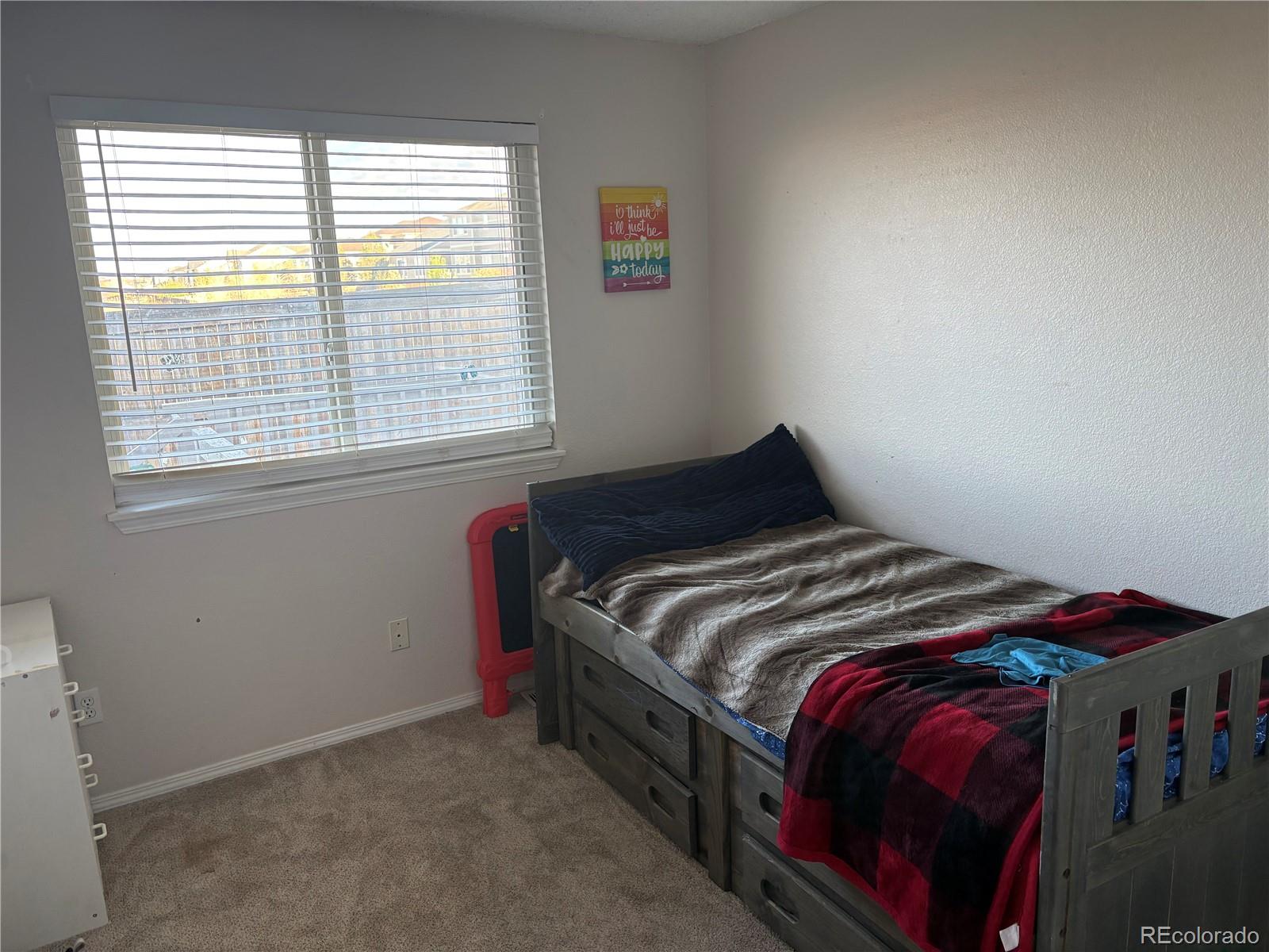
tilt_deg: -13.3
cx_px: 634
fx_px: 953
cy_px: 476
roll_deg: +3.5
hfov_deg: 67.3
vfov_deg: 53.1
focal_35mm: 26
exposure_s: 1/121
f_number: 1.6
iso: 125
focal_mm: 5.96
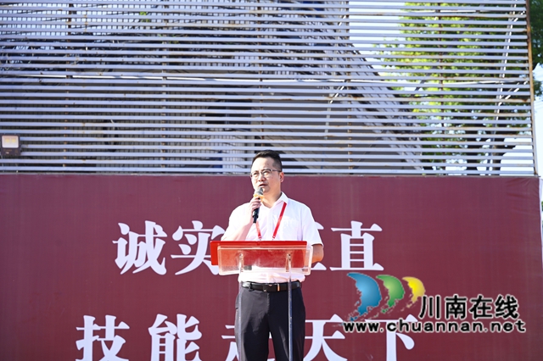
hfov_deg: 27.0
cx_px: 272
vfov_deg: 18.2
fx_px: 1131
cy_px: 180
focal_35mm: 75
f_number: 5.6
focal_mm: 75
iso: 200
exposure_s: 1/320
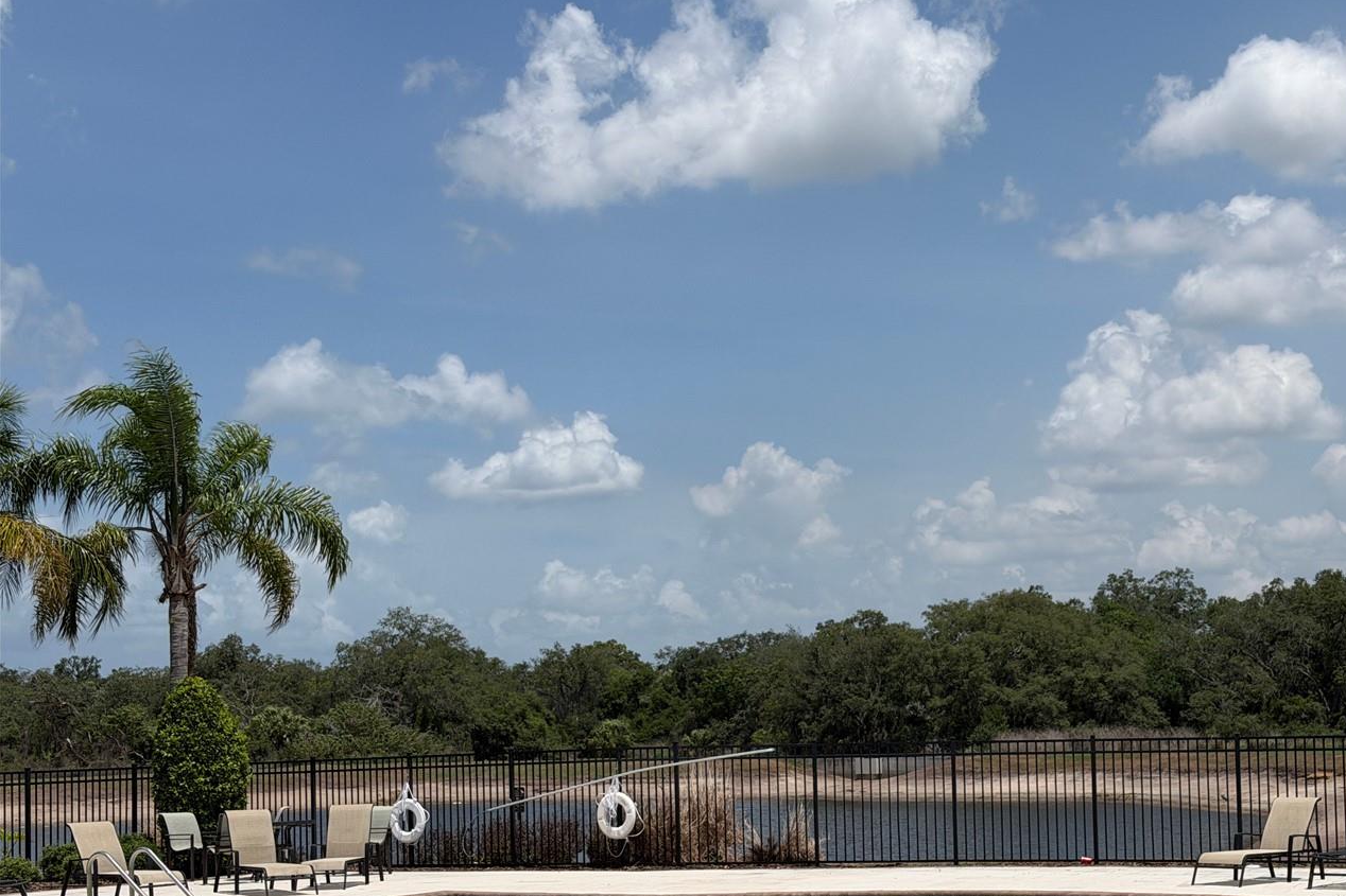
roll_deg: +2.1
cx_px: 848
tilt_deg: +1.6
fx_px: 2355
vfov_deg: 21.5
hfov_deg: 31.7
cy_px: 615
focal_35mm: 63
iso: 64
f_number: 1.78
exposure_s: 1/11364
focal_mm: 6.76
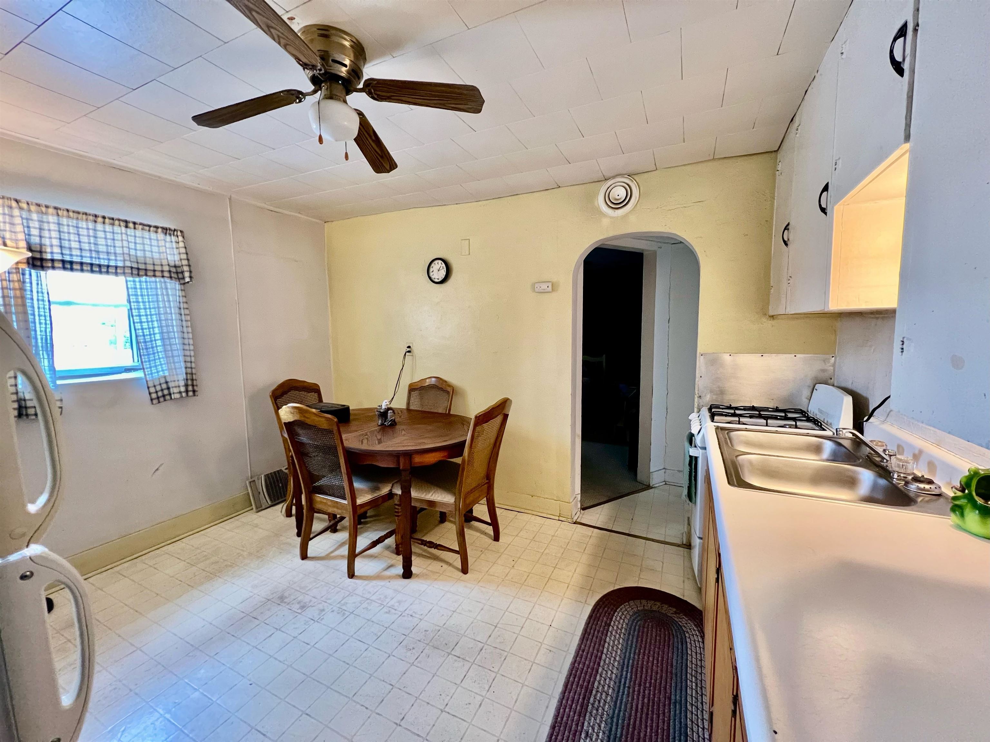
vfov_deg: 89.9
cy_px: 371
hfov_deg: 106.2
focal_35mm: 13
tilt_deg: -5.9
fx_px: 372
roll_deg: +0.7
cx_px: 495
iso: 400
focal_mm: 1.57
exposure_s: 1/60
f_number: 1.8
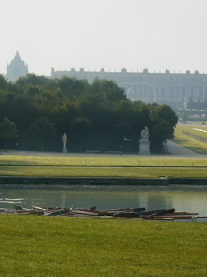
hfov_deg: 6.8
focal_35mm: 220
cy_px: 139
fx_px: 1754
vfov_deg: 9.0
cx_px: 117
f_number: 5.6
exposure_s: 1/323
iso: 100
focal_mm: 18.2
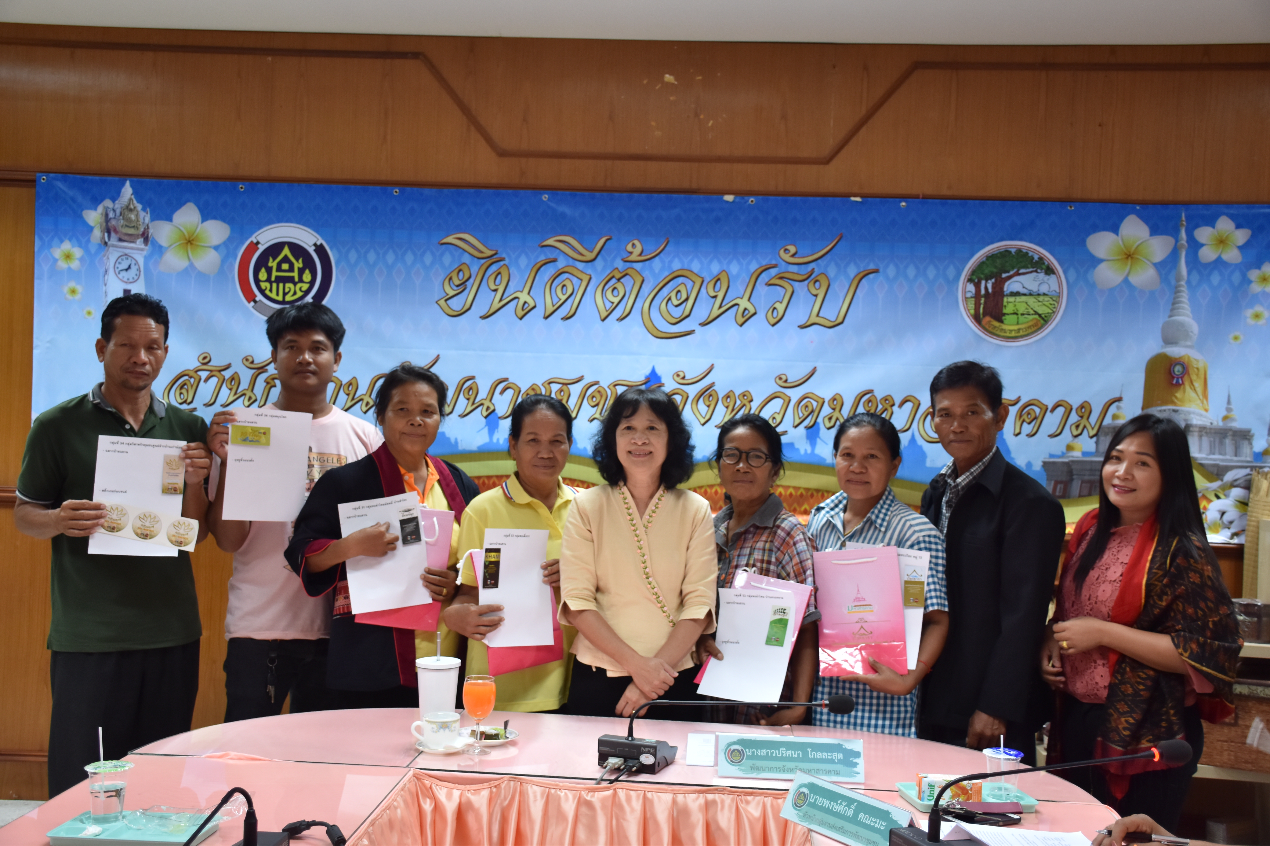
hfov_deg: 49.6
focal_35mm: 39
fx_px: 1376
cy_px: 423
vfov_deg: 34.2
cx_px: 635
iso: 400
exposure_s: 1/50
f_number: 4.5
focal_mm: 26
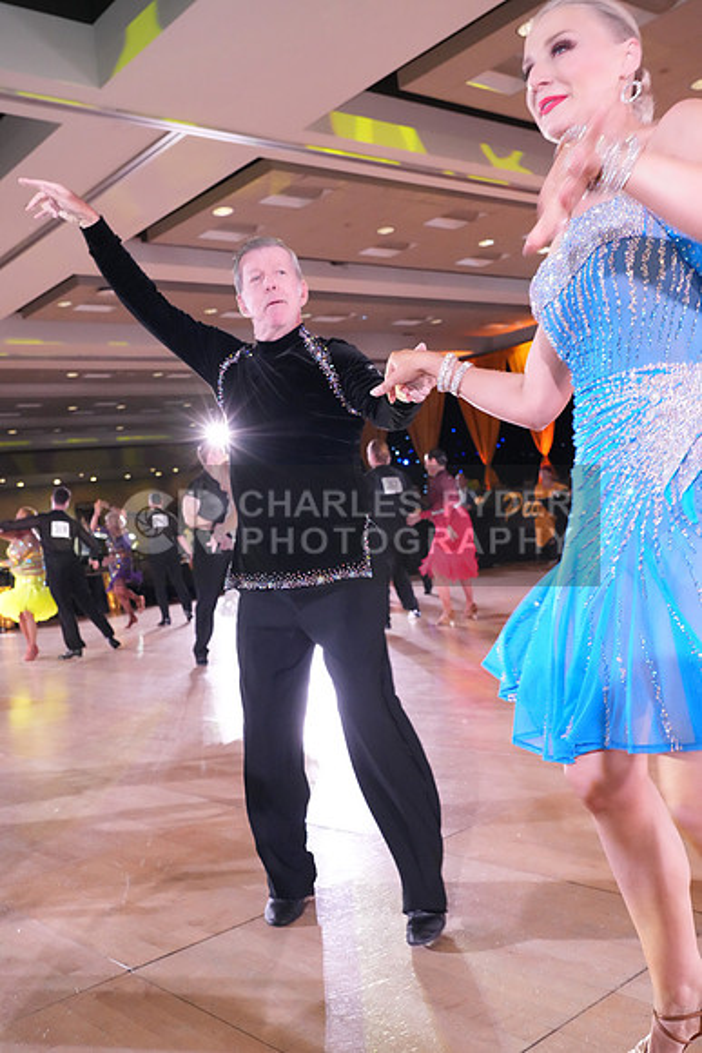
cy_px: 526
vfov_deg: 57.2
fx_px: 965
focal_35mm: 33
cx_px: 351
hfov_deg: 40.0
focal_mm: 33
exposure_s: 1/250
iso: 8000
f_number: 6.3
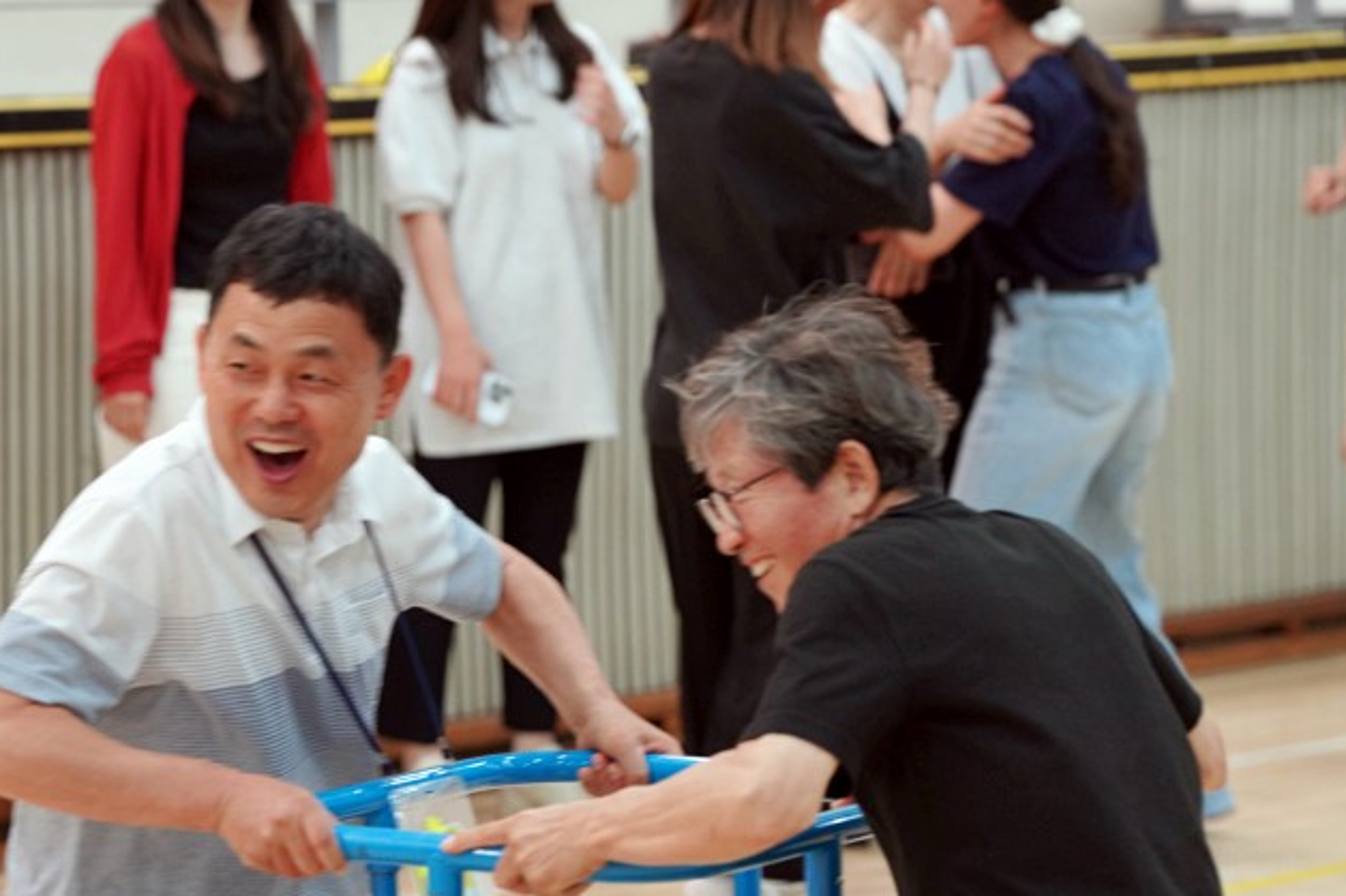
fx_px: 6913
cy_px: 604
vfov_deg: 7.4
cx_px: 439
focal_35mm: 185
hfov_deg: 11.1
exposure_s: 1/160
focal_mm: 129
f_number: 4
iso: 2000
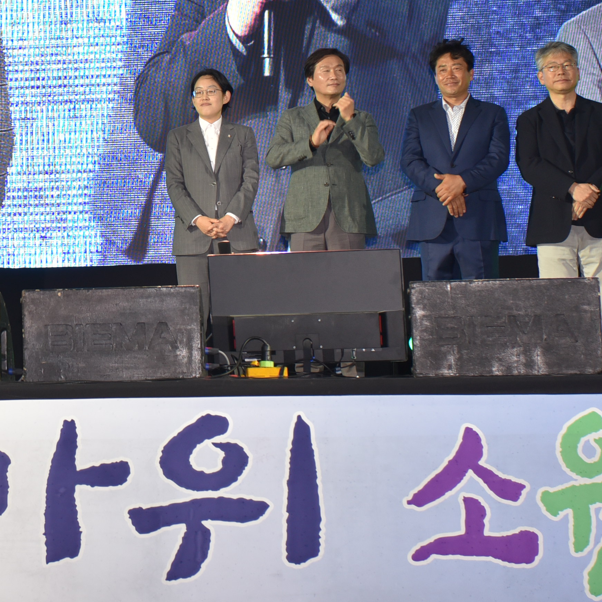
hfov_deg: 11.2
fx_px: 3030
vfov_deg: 11.3
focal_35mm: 154
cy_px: 100
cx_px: -61
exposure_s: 1/125
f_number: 5.6
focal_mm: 70
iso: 800
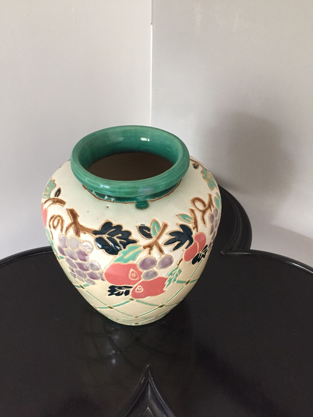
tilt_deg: -37.1
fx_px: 350
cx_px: 156
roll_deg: +3.1
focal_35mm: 29
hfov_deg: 48.2
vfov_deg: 61.7
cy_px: 208
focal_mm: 4.15
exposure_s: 1/25
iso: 250
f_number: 2.2
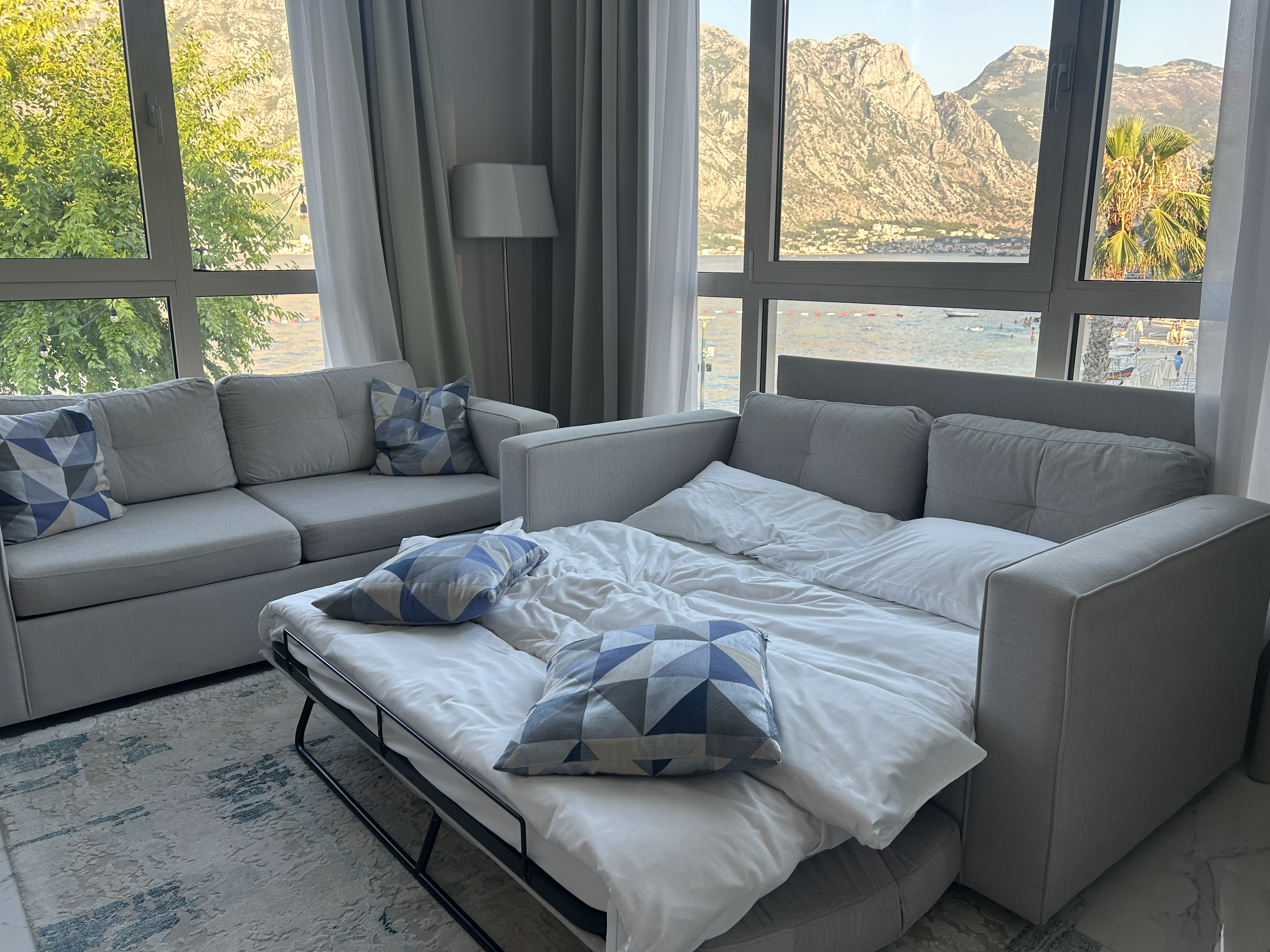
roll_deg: +0.6
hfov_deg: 67.3
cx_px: 635
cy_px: 476
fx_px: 954
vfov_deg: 53.1
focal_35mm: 26
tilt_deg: -13.8
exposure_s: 1/192
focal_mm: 5.7
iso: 40
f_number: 1.5
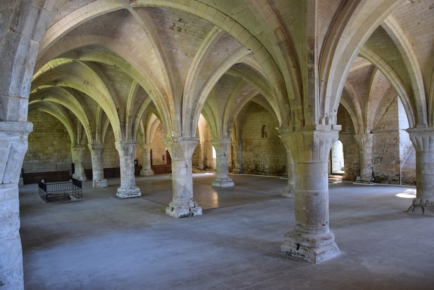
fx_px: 325
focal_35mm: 27
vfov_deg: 47.9
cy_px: 145
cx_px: 217
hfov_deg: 67.4
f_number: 4
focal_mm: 18
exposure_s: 1/60
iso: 800
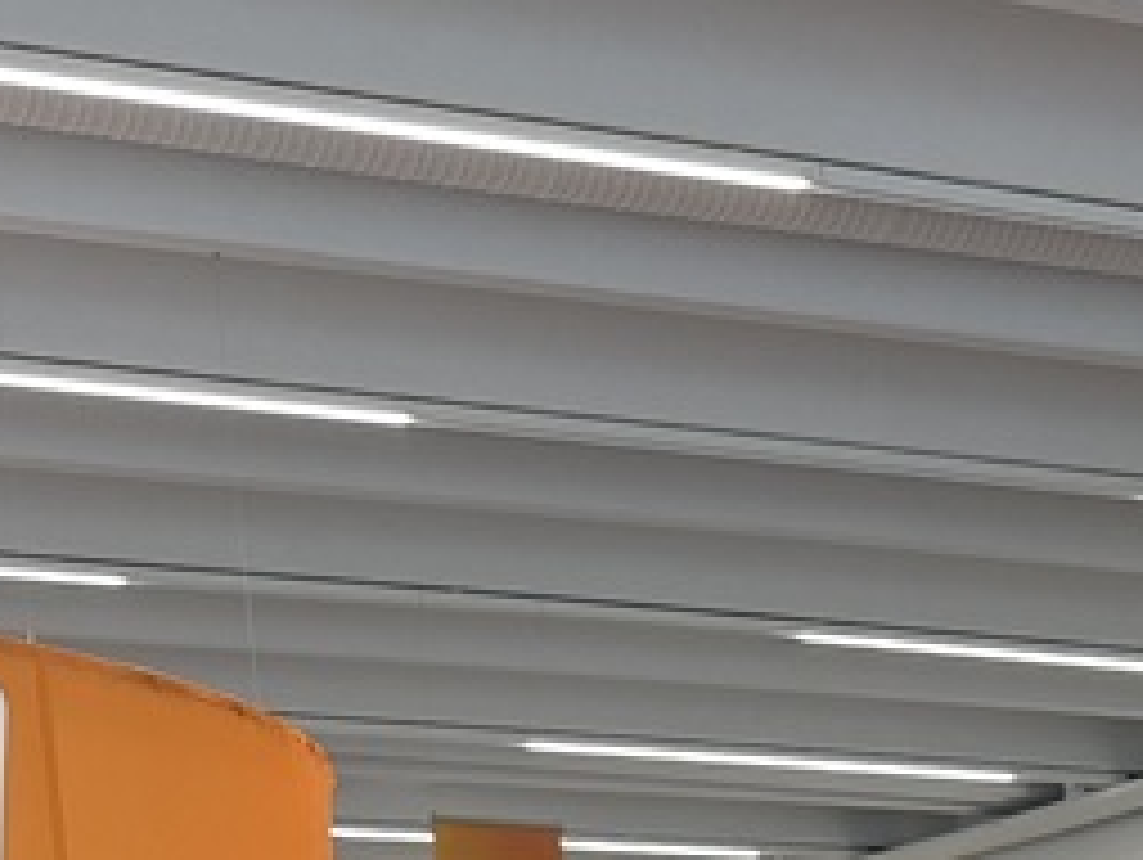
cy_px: 2355
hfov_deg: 13.0
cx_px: 2128
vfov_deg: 9.3
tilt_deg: -9.4
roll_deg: +0.8
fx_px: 4495
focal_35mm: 136
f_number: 1.78
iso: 100
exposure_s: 1/100
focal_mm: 6.76
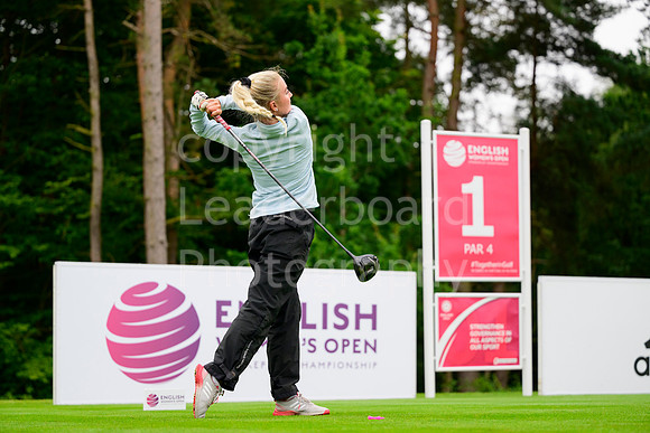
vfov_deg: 16.5
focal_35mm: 83
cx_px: 325
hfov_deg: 24.5
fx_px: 1499
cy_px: 216
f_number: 2.8
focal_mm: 83
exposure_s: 1/3200
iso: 1000
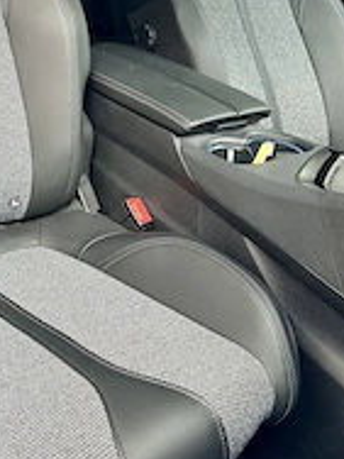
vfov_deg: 36.6
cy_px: 115
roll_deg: -7.5
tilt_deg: -21.7
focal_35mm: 51
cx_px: 63
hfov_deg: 27.9
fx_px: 676
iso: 125
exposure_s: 1/121
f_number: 1.78
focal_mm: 6.86
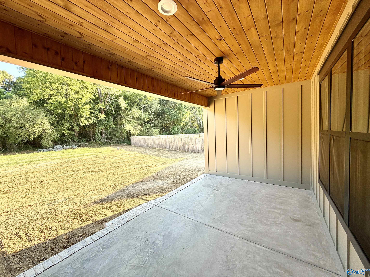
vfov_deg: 85.7
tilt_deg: -3.4
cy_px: 138
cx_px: 185
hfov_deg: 102.1
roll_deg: +2.1
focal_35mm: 14
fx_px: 150
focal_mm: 2.22
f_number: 2.2
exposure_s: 1/141
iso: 40
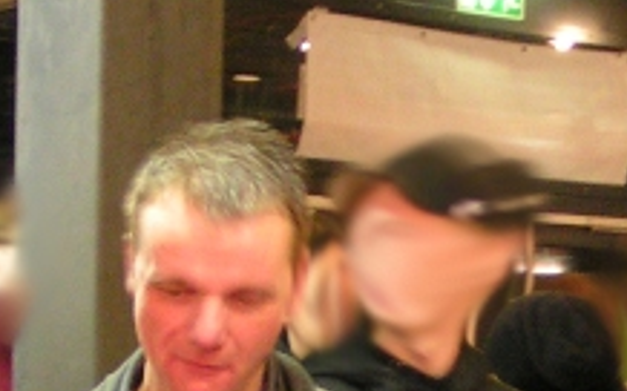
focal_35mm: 148
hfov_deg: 14.1
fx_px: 2528
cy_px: 394
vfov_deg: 8.8
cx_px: 498
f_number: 2.8
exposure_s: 1/4
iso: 200
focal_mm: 5.8
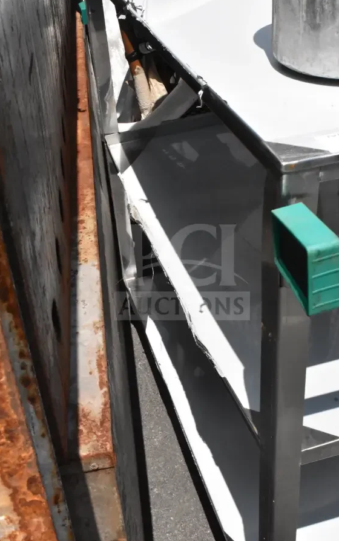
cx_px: 182
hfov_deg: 25.8
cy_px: 272
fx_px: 739
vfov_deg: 40.3
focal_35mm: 50
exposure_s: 1/2500
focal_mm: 32
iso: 6400
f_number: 25
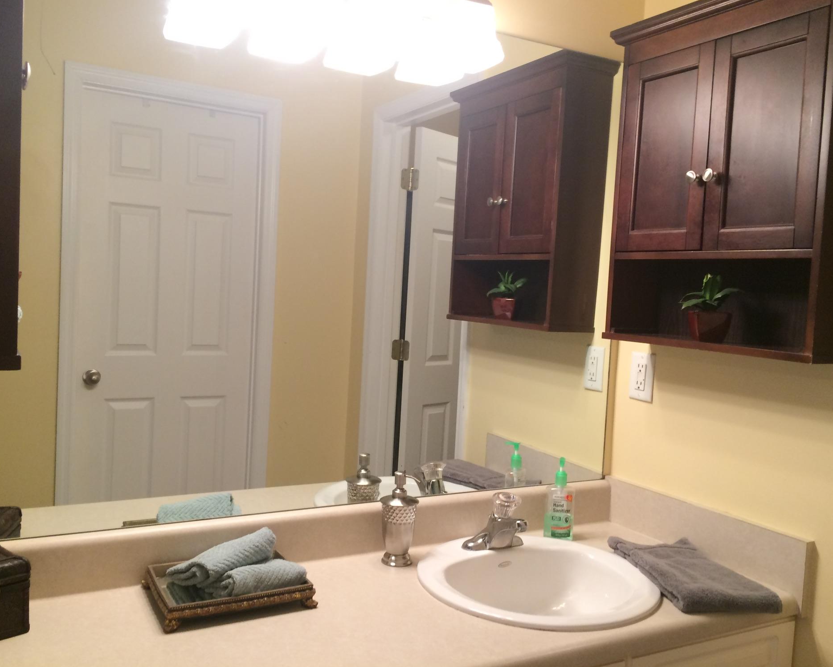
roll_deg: -3.6
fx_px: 764
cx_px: 417
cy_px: 335
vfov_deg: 47.1
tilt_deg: -2.8
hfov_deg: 57.2
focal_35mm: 31
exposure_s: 1/30
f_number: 2.2
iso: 80
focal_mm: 4.15
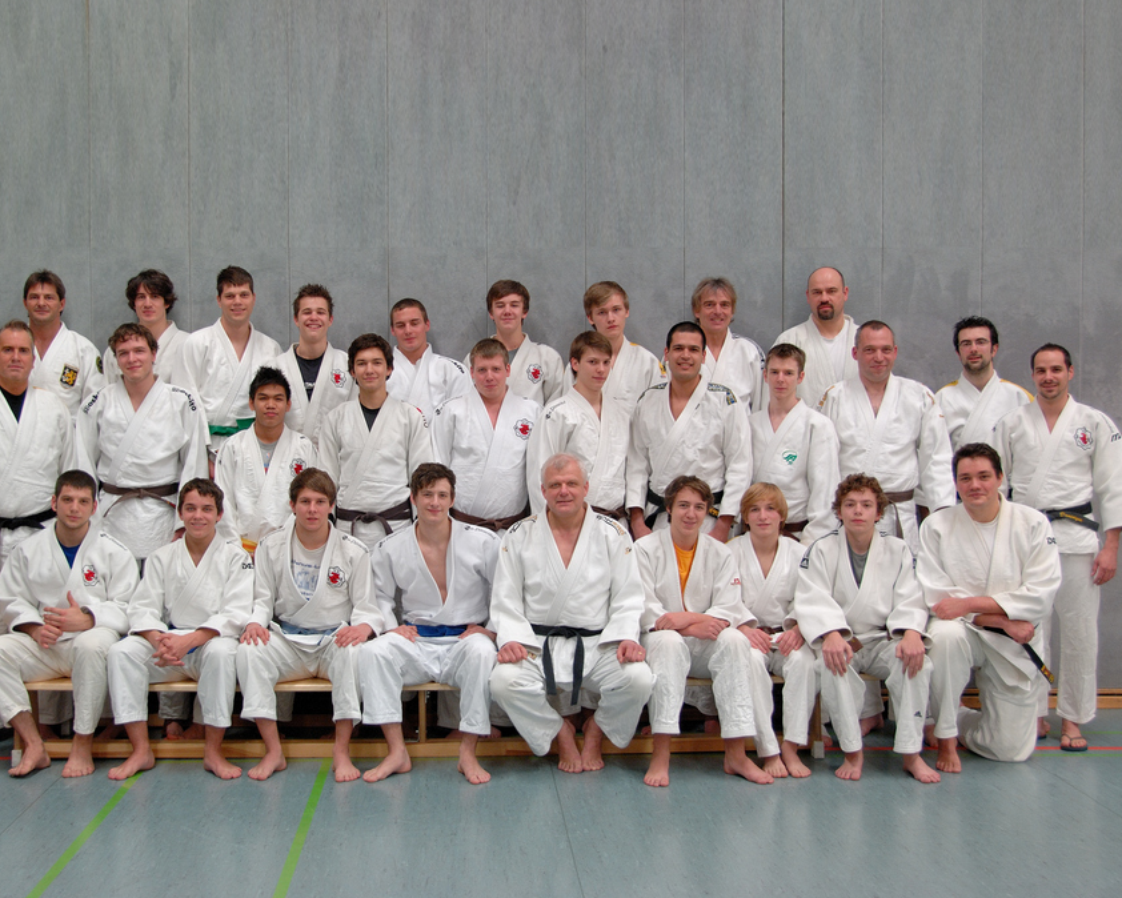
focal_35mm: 50
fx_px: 1646
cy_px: 446
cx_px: 470
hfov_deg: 37.5
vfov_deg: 30.5
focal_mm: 29
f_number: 4
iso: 250
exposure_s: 1/15
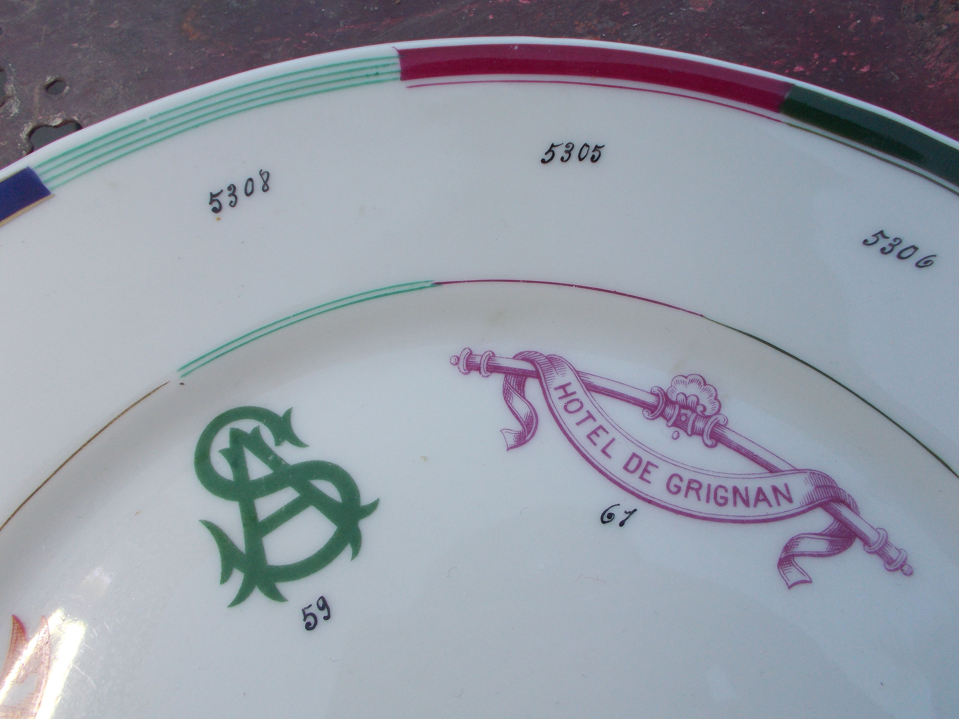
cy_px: 360
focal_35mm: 30
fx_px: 831
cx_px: 480
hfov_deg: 60.0
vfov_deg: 46.8
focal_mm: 5.3
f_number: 3.4
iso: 100
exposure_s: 1/250
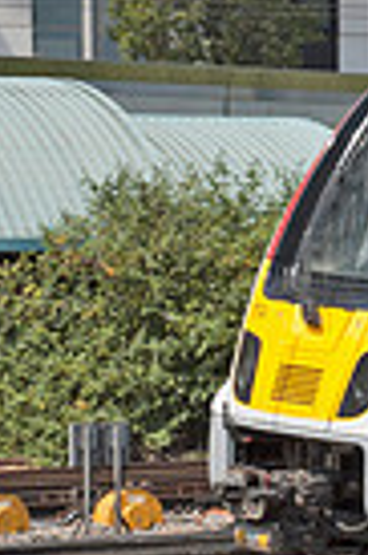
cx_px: 1027
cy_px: 186
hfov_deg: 5.4
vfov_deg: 8.5
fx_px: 3720
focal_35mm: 242
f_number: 8
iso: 200
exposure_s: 1/250
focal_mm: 38
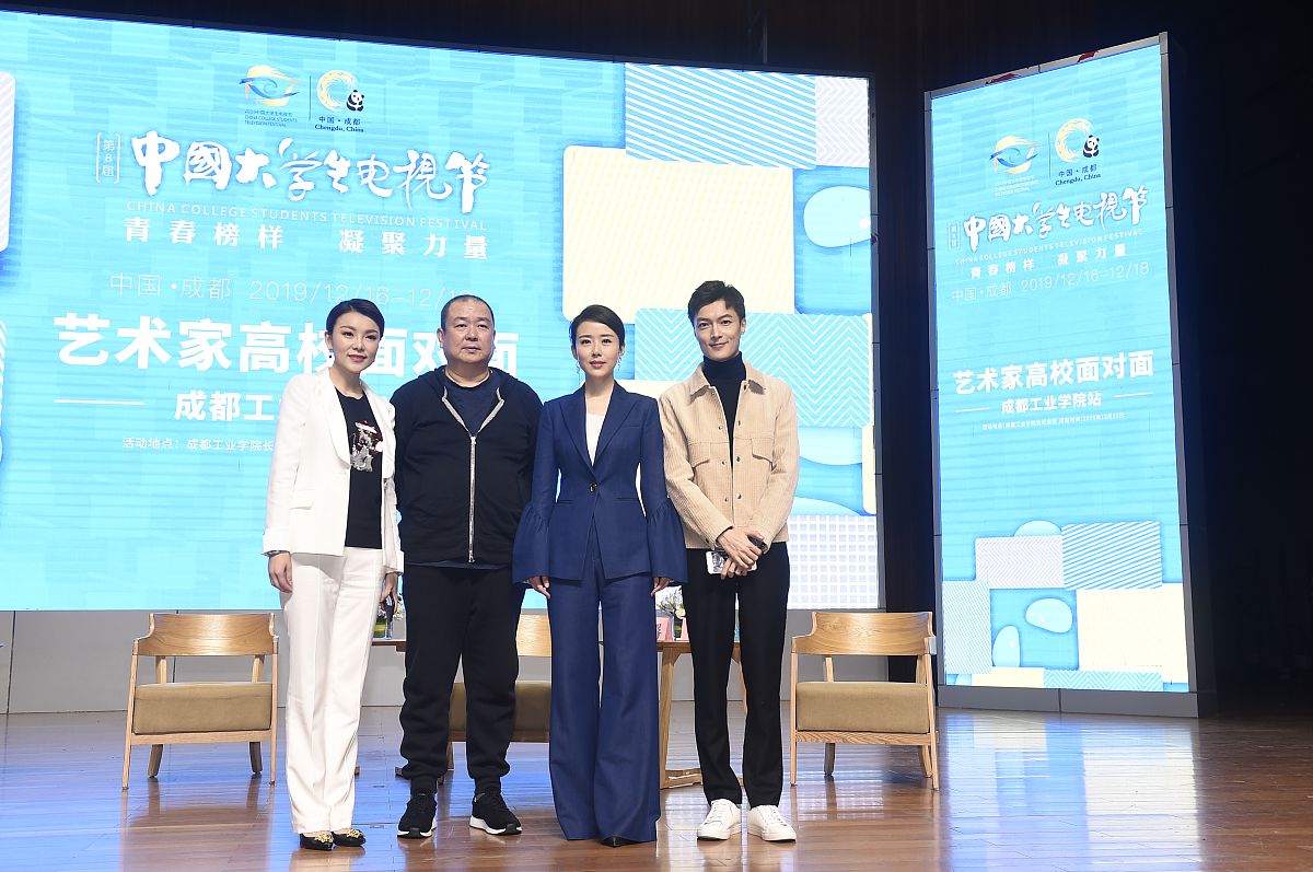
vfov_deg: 33.3
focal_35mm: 40
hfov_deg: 48.5
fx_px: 1457
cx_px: 656
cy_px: 436
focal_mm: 40
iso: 1600
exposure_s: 1/200
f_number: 5.6
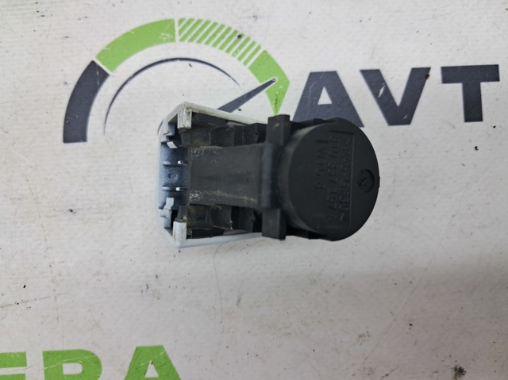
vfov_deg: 51.3
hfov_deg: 65.4
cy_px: 190
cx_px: 254
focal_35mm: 27
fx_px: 396
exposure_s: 1/60
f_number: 1.8
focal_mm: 4
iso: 50
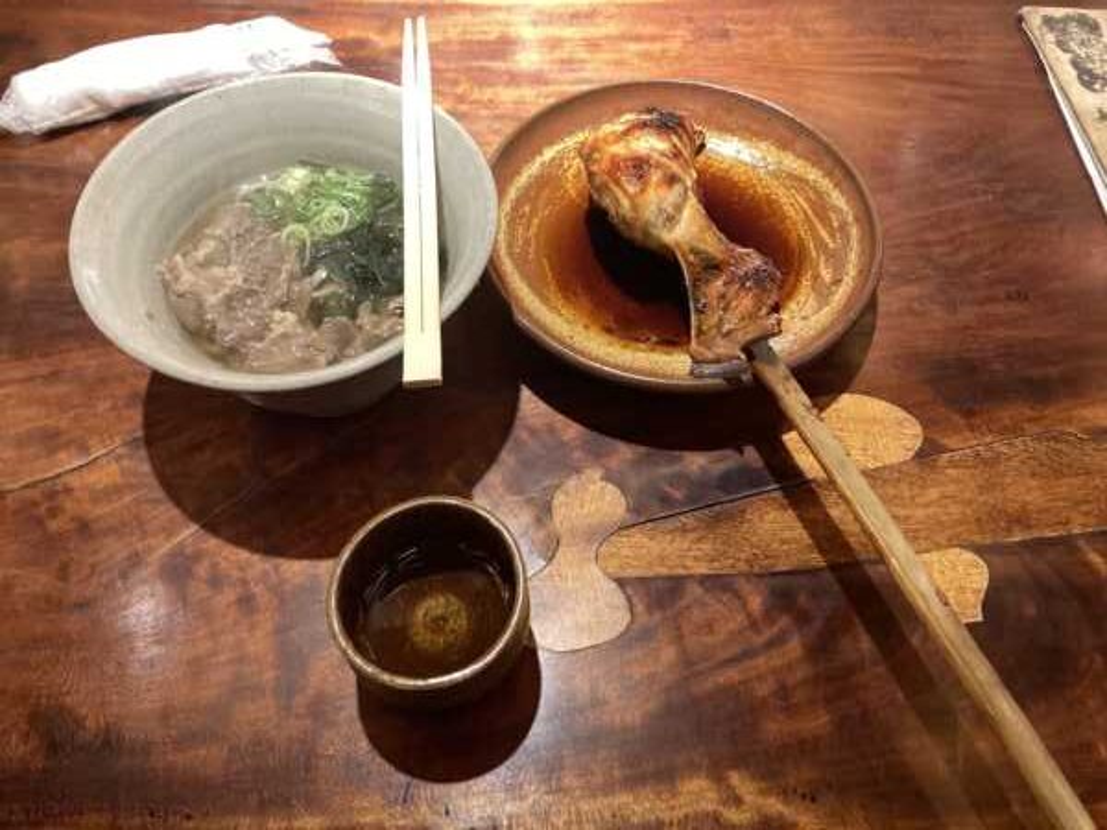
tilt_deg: -57.0
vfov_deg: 49.7
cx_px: 554
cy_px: 415
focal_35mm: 28
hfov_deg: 63.4
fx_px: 895
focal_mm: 3.99
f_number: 1.8
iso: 250
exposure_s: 1/40
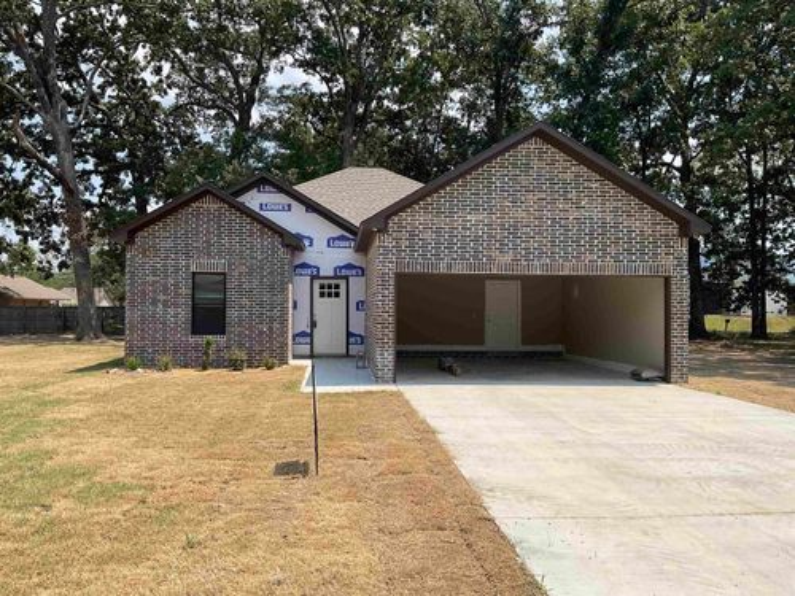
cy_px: 298
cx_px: 398
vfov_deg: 48.2
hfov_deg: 61.7
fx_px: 666
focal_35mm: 29
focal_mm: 3
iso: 16
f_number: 1.8
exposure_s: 1/1984
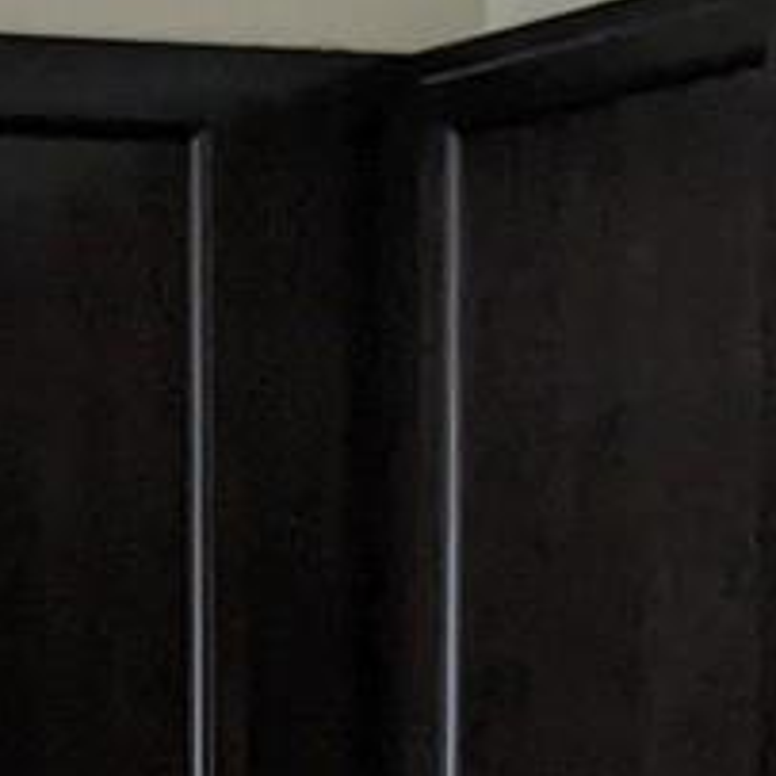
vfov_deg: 8.4
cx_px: -260
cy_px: 1919
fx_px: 4768
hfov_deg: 9.1
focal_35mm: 188
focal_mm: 4.38
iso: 289
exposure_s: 1/25
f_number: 1.73
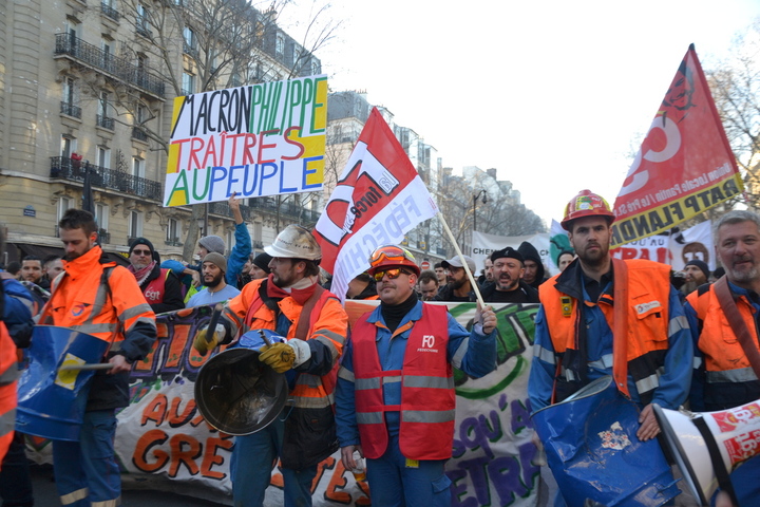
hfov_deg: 57.2
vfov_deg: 40.0
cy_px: 254
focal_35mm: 33
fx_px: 697
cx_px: 380
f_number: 3.8
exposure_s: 1/125
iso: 180
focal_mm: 22
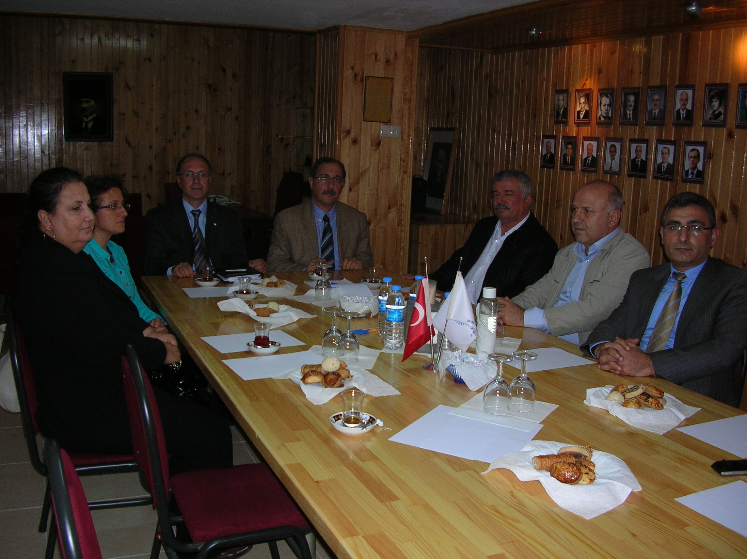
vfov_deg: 40.6
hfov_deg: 52.7
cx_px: 374
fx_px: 755
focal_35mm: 35
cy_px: 280
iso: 62
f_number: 2.8
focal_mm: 5.8
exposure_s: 1/60.1
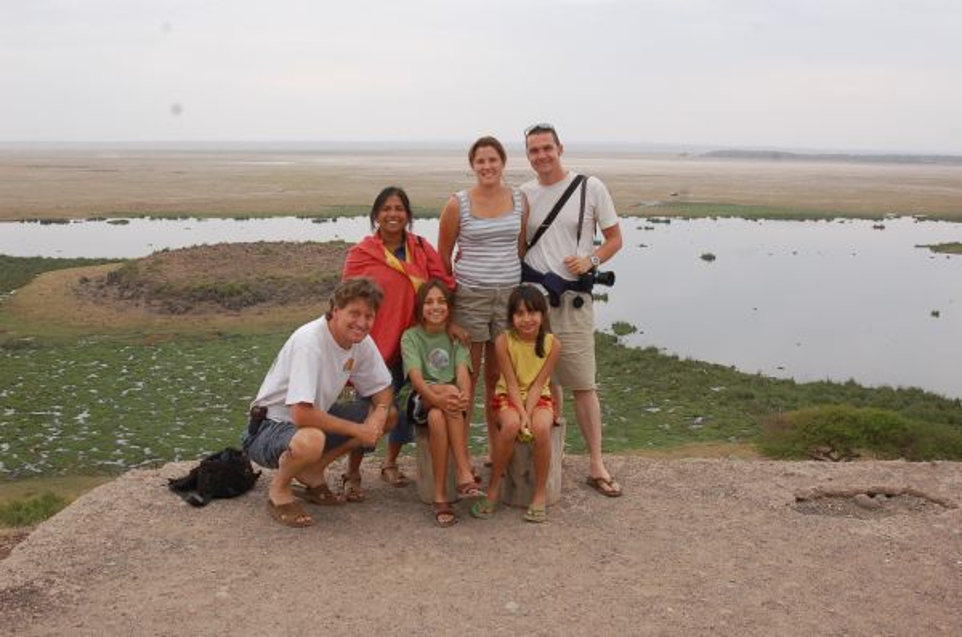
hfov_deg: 46.5
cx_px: 481
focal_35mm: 42
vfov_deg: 31.7
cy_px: 318
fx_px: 1120
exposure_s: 1/60
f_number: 8
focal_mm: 28
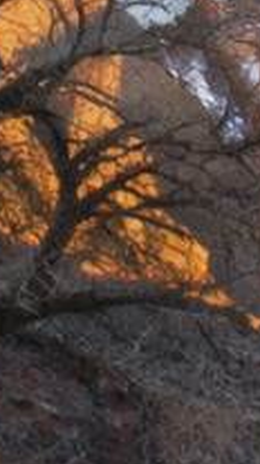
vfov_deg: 9.2
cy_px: 716
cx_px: 1401
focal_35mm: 227
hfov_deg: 4.4
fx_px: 2790
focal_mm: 35
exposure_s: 1/250
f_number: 11
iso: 400
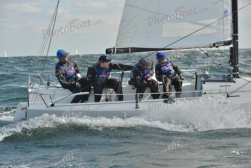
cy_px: 84
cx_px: 126
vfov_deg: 11.8
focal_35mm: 116
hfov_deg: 17.6
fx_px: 809
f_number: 8
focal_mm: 116
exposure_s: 1/1600
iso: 400
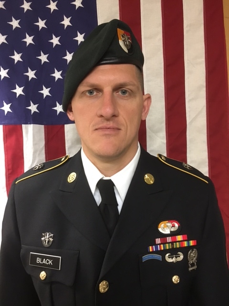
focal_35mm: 29
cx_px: 114
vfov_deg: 61.7
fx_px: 256
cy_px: 153
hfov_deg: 48.2
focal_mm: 4.15
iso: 250
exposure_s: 1/15
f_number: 2.2
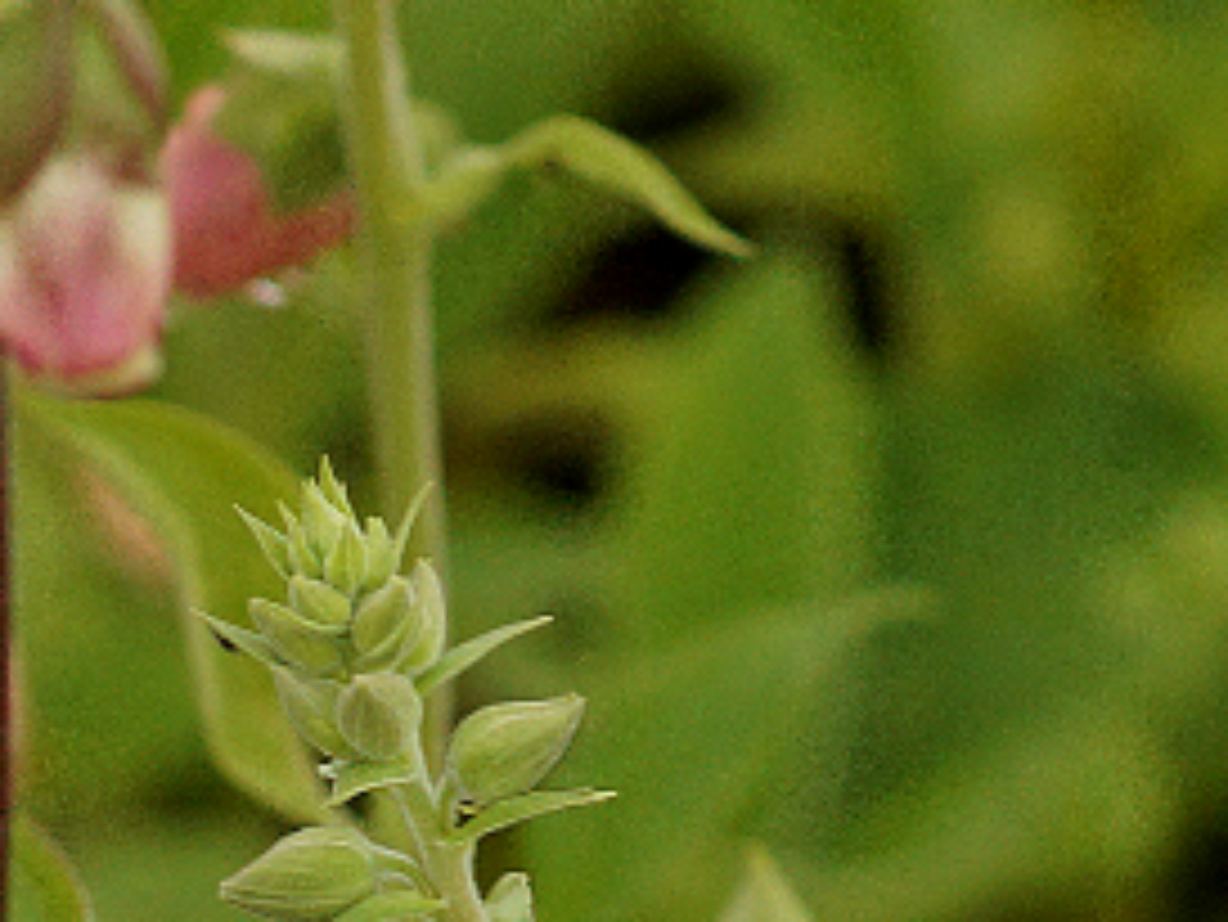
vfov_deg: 2.3
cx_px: -1376
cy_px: 1741
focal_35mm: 633
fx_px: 22466
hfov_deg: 3.1
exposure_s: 1/160
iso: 400
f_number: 5.6
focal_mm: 100
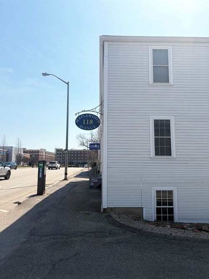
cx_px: 104
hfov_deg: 53.0
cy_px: 140
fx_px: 209
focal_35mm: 26
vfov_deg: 67.3
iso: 50
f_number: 1.6
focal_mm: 5.96
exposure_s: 1/6993
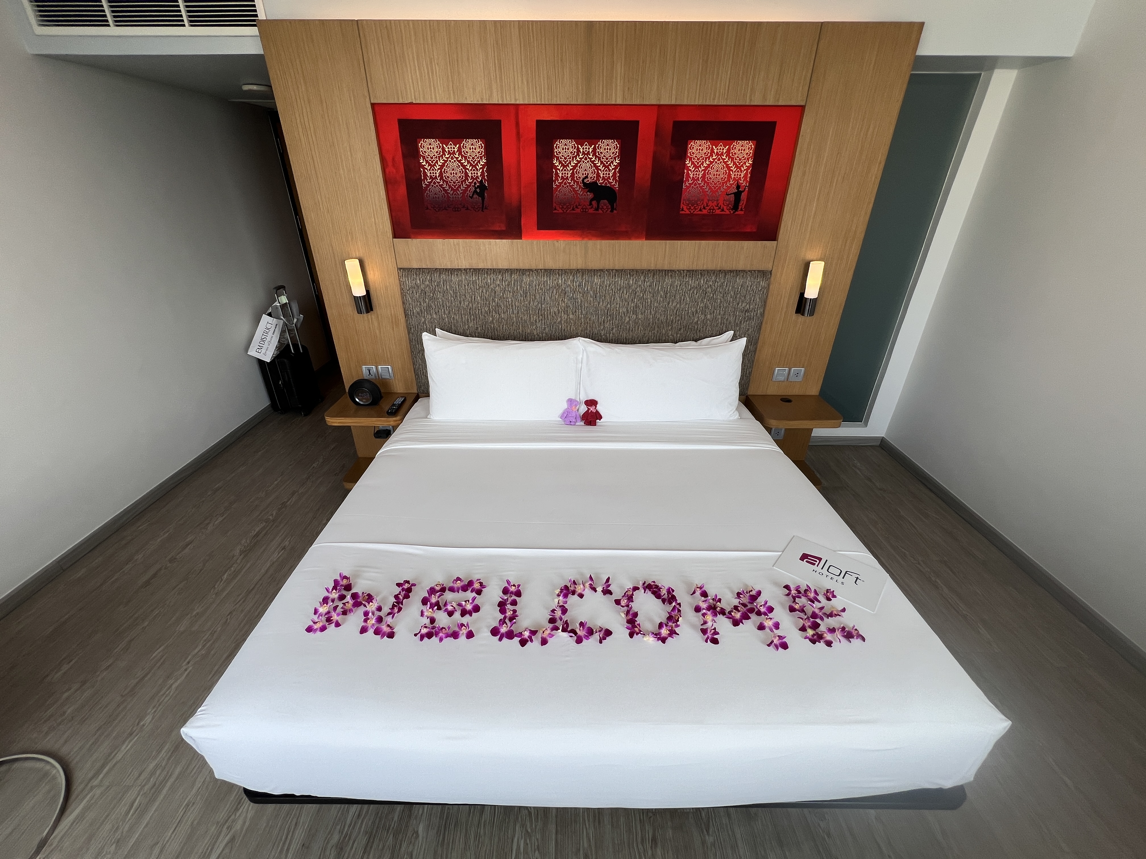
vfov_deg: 89.9
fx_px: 430
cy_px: 430
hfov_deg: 106.2
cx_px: 573
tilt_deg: -28.4
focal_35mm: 13
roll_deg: -0.5
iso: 32
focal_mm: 1.57
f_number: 1.8
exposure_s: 1/118
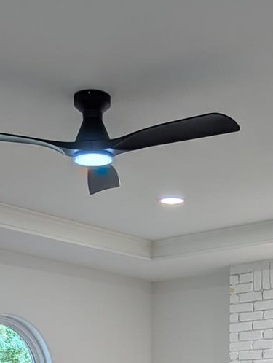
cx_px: 169
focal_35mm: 74
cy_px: 487
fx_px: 776
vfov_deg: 23.0
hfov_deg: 19.9
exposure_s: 1/704
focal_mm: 6.9
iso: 45
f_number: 1.68
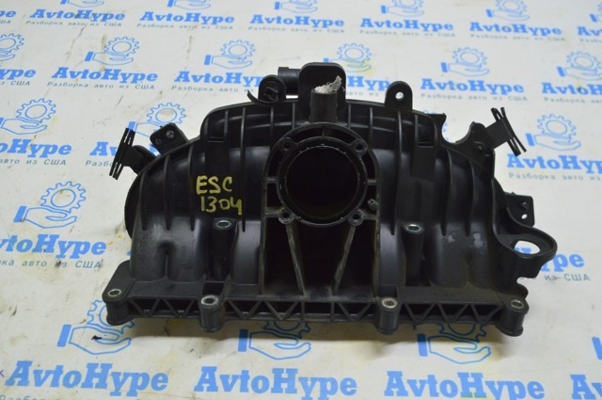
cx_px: 301
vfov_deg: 39.9
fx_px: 551
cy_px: 200
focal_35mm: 33
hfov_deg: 57.3
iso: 400
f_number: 5.6
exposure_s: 1/20
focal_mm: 22
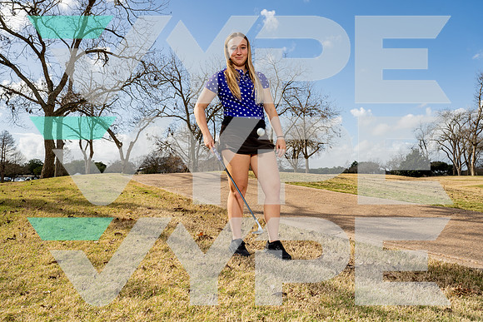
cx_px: 242
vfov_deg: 49.6
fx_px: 349
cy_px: 161
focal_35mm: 26
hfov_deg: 69.4
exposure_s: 1/250
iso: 100
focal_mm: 26
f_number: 8
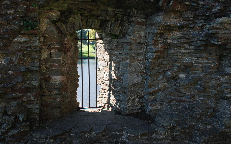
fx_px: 201
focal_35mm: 32
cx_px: 102
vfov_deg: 39.3
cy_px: 59
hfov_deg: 59.5
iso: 100
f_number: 5
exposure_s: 1/100
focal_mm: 18
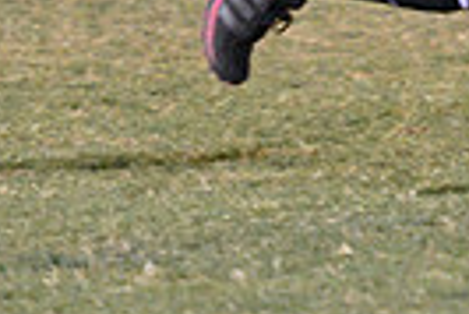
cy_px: -337
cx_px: 917
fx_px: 9351
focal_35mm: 717
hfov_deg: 2.9
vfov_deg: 1.9
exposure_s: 1/400
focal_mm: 165
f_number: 2.8
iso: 5000
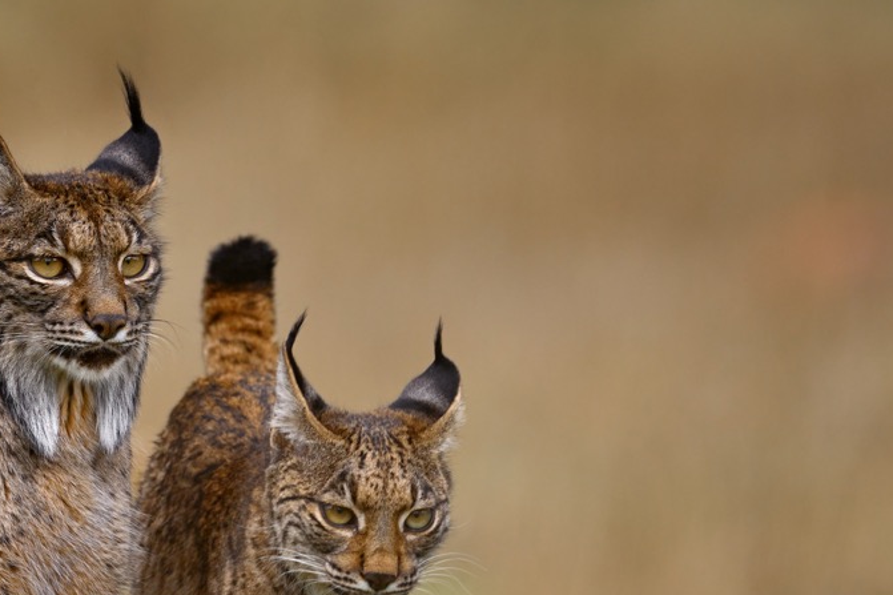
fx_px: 28369
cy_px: 514
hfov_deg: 1.8
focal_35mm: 1144
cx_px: 258
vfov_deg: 1.2
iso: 250
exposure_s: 1/160
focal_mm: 600
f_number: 6.3
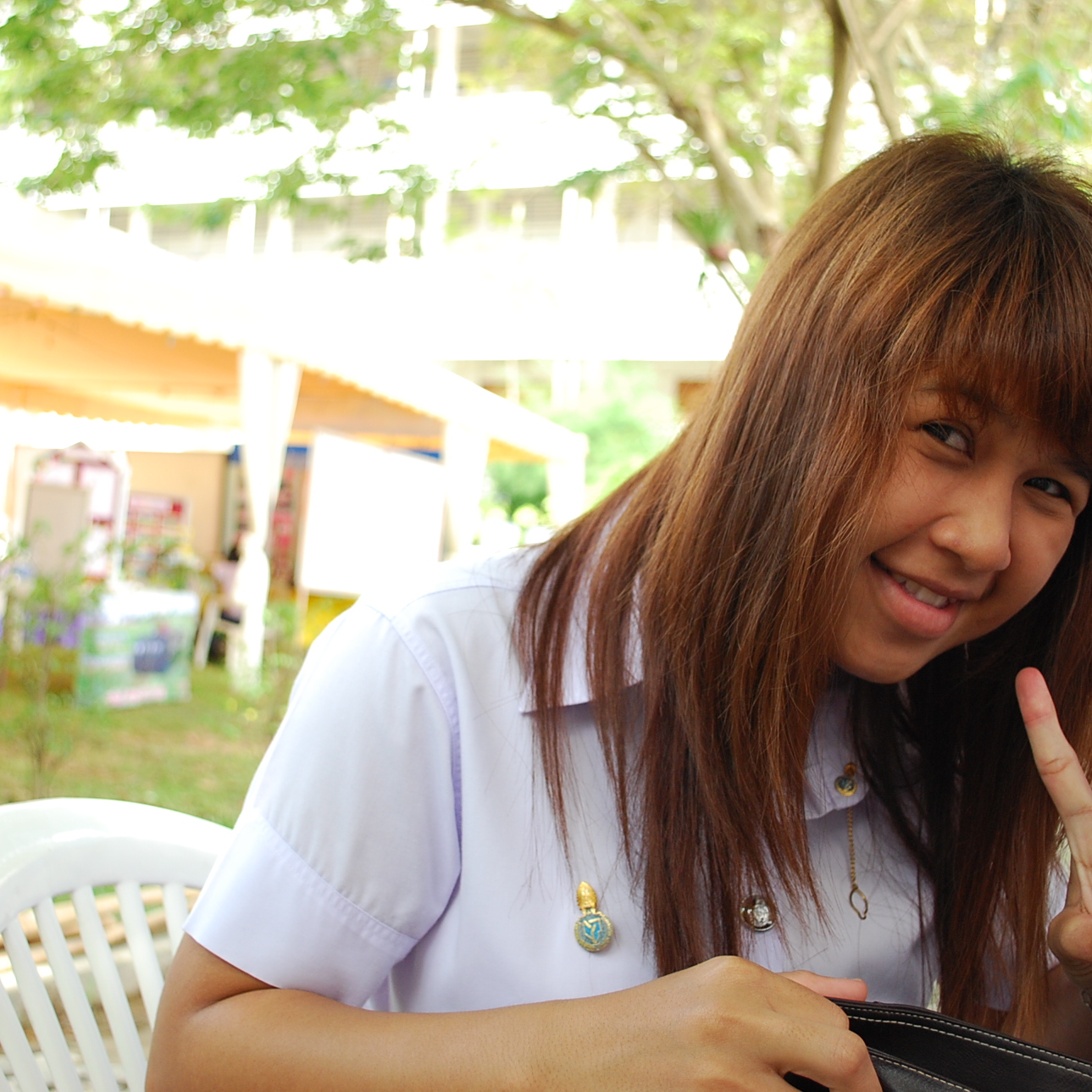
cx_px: 554
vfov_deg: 36.8
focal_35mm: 46
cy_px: 546
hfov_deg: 36.8
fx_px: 1642
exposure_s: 1/160
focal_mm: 24
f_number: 4.2
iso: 400
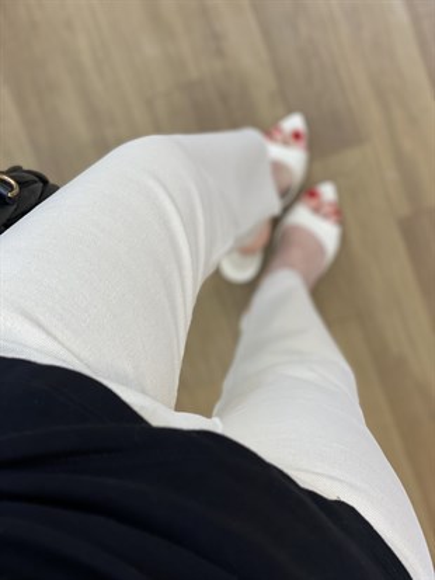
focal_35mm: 52
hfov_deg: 28.0
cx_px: 218
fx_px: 871
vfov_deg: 36.8
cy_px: 290
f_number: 2
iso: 100
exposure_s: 1/100
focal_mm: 6
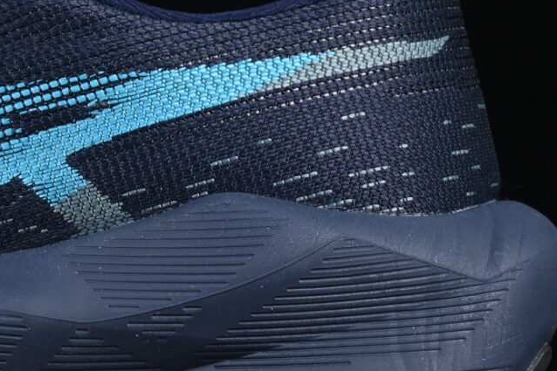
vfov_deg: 4.6
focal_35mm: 301
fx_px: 4656
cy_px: 42
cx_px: -189
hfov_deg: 6.8
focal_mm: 50
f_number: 6.3
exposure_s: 1/60
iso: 160
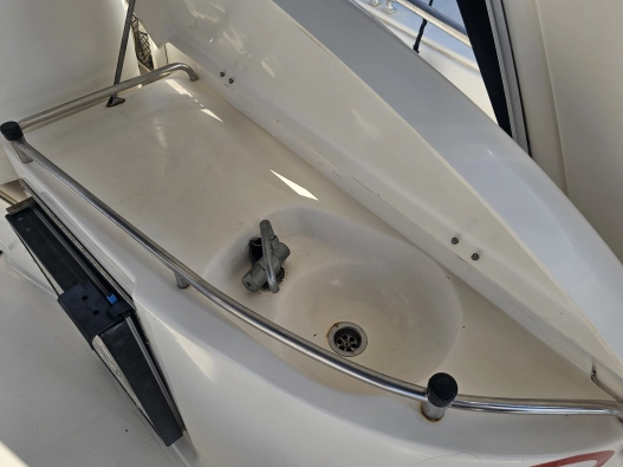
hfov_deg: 71.6
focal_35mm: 24
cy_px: 243
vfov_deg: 56.8
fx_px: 432
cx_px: 311
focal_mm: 6.3
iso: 16
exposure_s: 1/719
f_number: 1.7
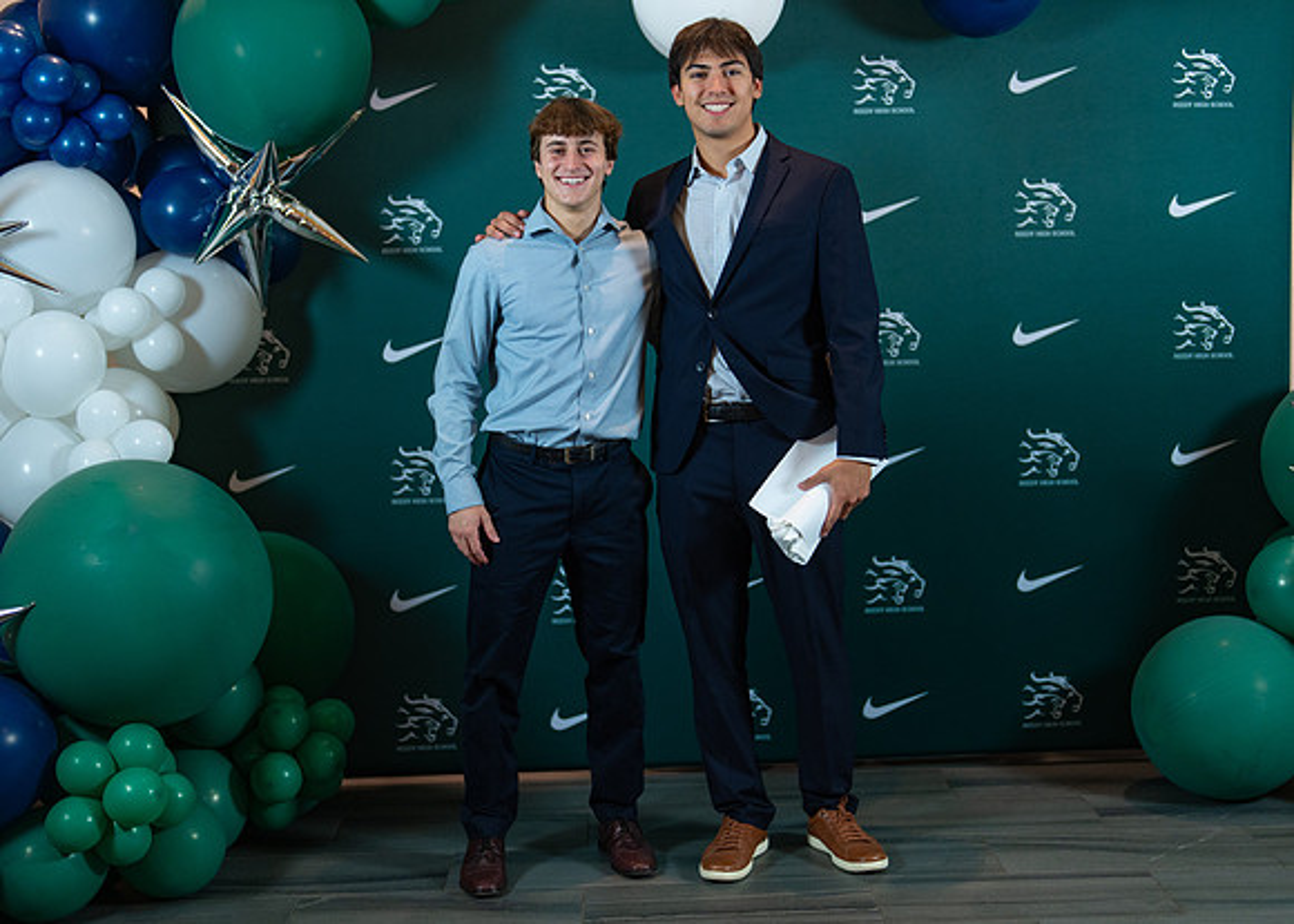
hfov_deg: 36.4
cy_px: 462
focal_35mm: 54
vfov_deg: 26.4
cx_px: 647
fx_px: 1967
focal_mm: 50
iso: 640
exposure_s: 1/320
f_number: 1.2
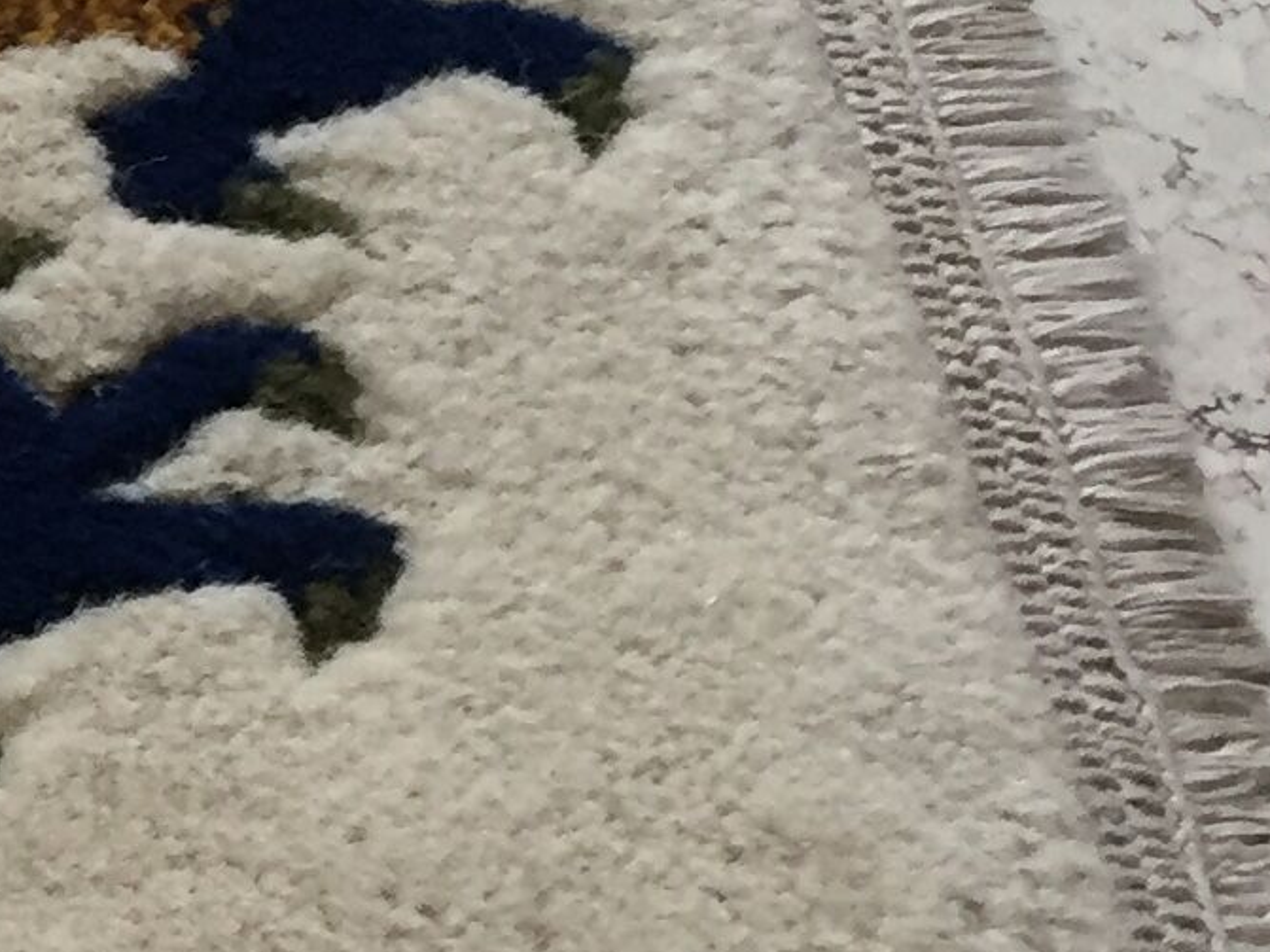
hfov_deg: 12.4
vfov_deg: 10.5
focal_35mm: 141
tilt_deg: -51.9
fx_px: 5172
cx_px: -1225
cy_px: 466
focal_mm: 4.15
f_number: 2.2
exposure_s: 1/33
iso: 125
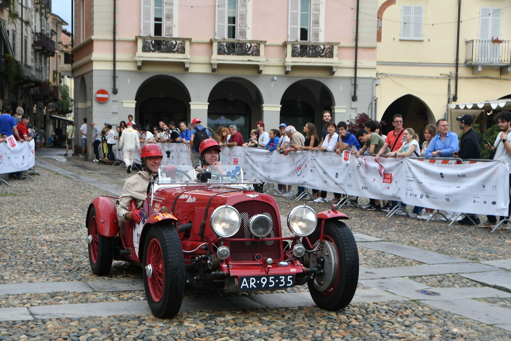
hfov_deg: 30.5
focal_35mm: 66
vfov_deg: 20.6
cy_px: 170
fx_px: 937
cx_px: 256
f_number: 7.1
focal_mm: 44
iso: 200
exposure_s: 1/100
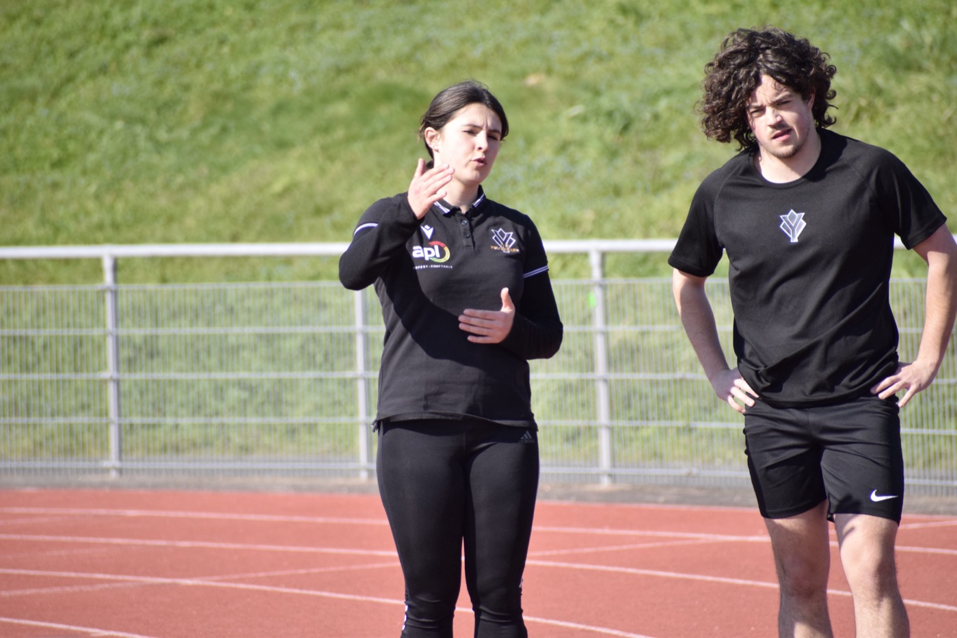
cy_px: 319
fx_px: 11960
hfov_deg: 4.6
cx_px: 478
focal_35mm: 450
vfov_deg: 3.1
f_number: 6.3
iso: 720
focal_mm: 300
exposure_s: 1/1600
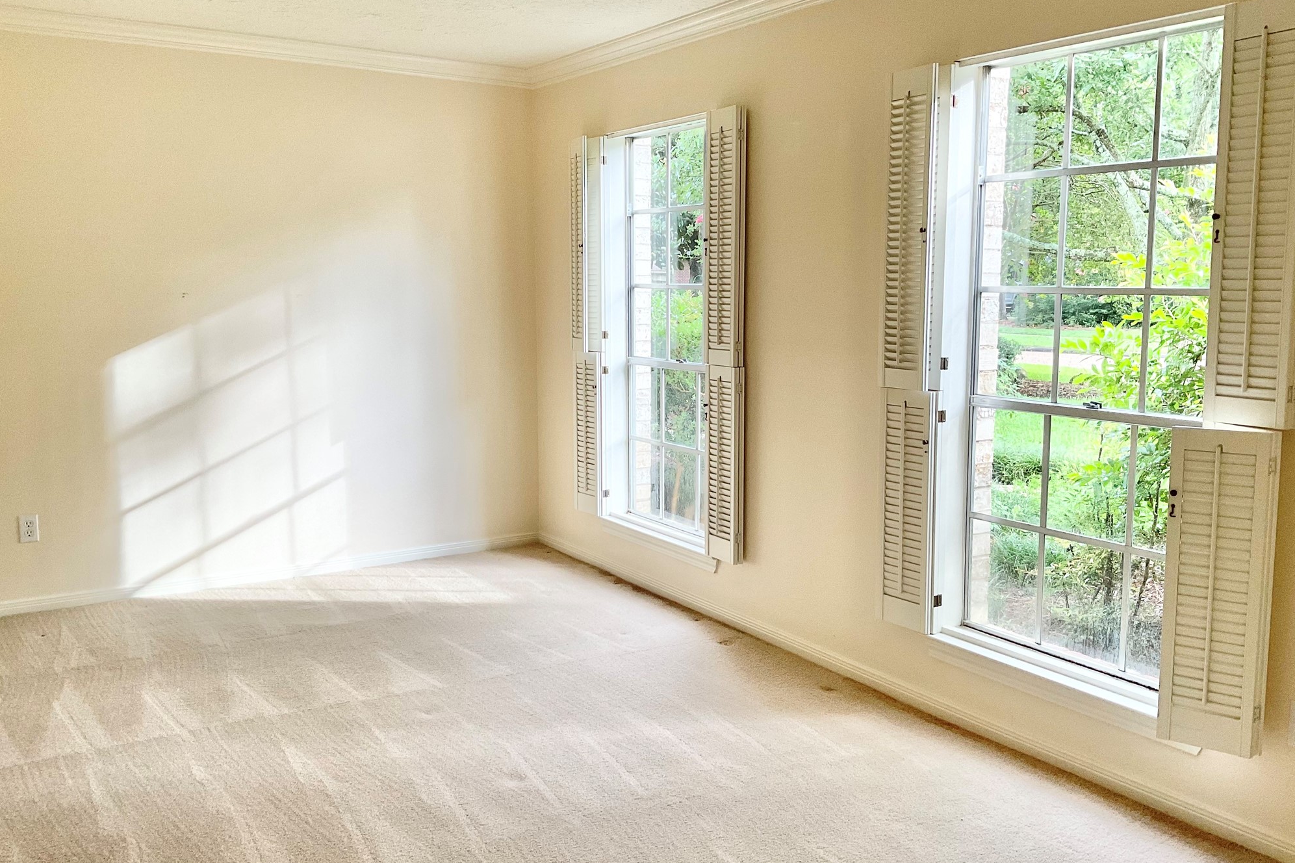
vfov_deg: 42.3
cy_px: 411
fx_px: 1115
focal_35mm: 31
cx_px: 641
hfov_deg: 60.3
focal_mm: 3
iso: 64
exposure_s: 1/120
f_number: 1.8
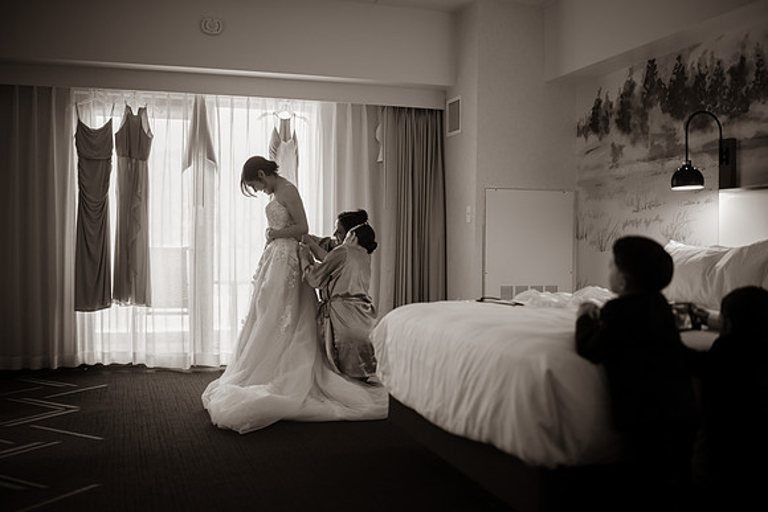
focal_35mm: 35
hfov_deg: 53.9
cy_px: 256
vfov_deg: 37.5
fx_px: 755
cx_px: 384
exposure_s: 1/125
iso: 200
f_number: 1.2
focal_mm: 35
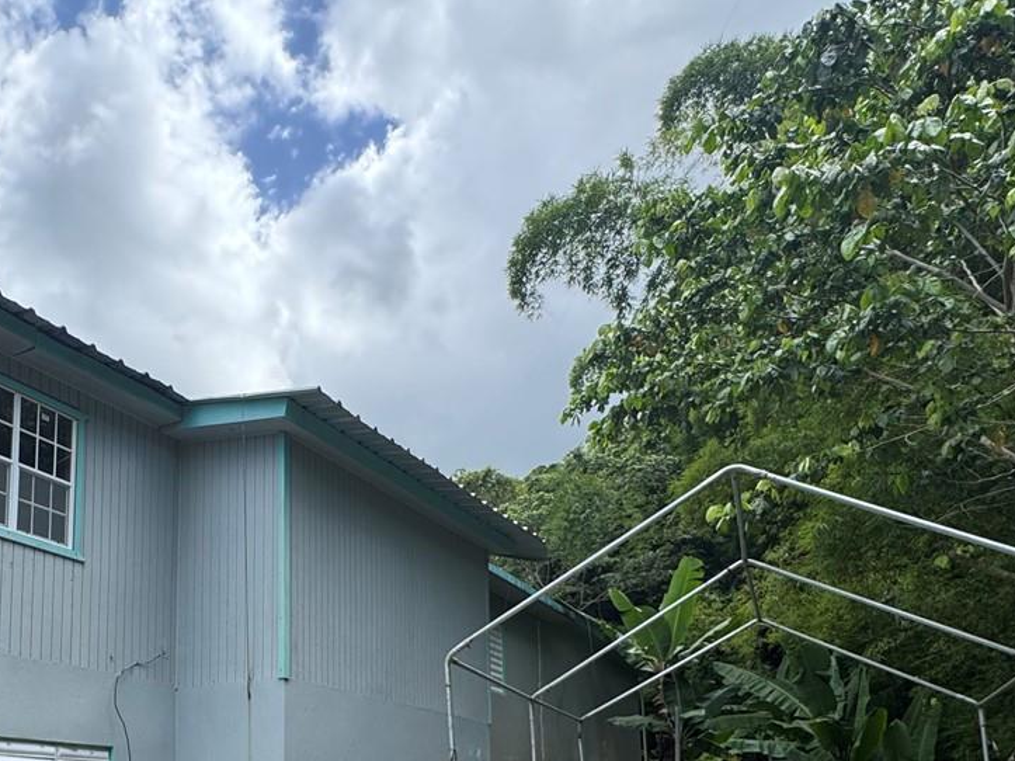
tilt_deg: +5.2
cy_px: 727
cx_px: 260
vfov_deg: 40.8
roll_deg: +0.5
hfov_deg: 55.7
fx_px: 909
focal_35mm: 31
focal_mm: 2.22
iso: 40
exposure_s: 1/591
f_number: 2.2
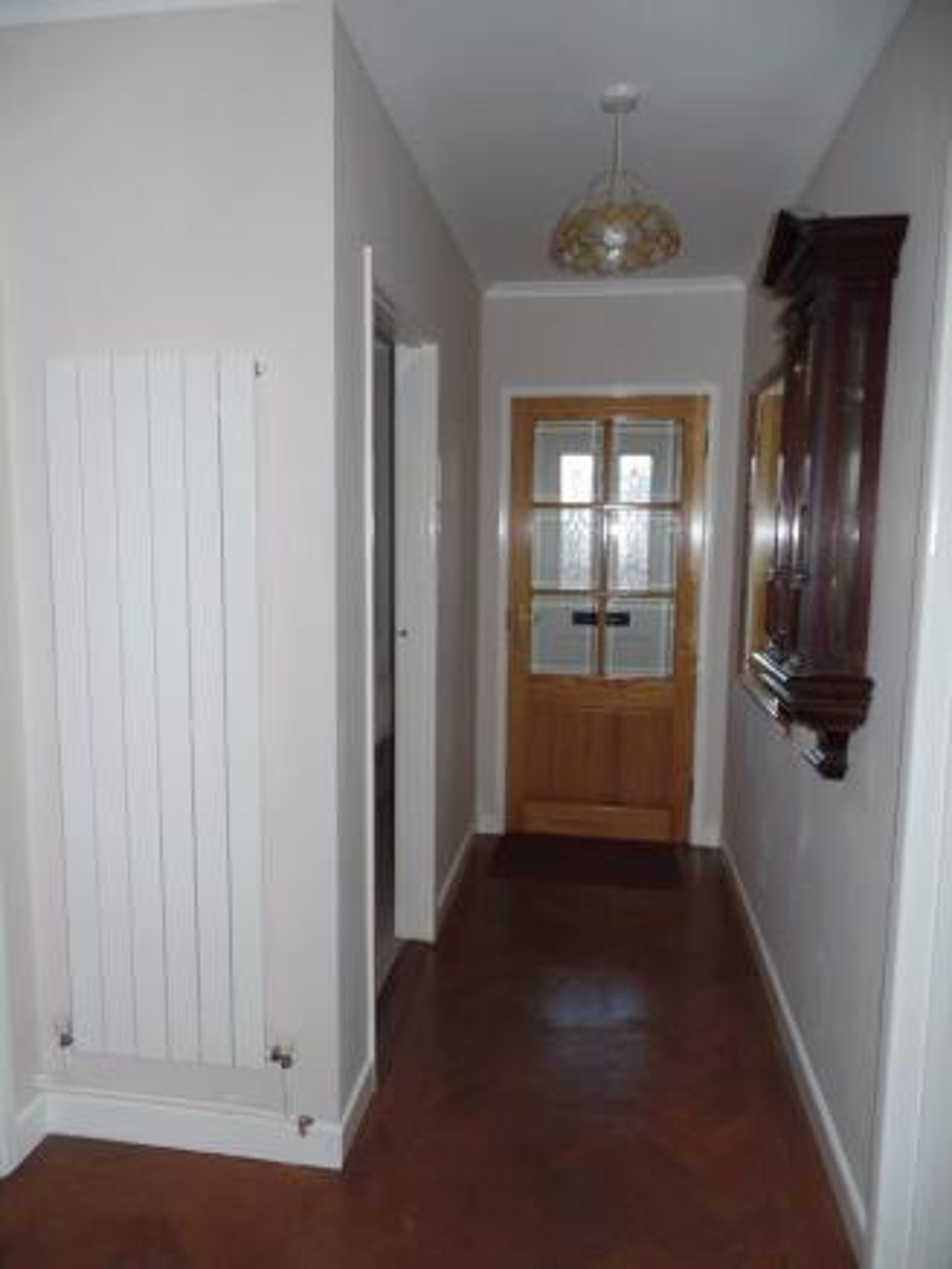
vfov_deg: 73.9
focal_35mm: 23
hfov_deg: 58.9
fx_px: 843
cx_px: 476
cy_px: 634
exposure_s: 1/30
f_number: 2.8
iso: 100
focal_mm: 4.1
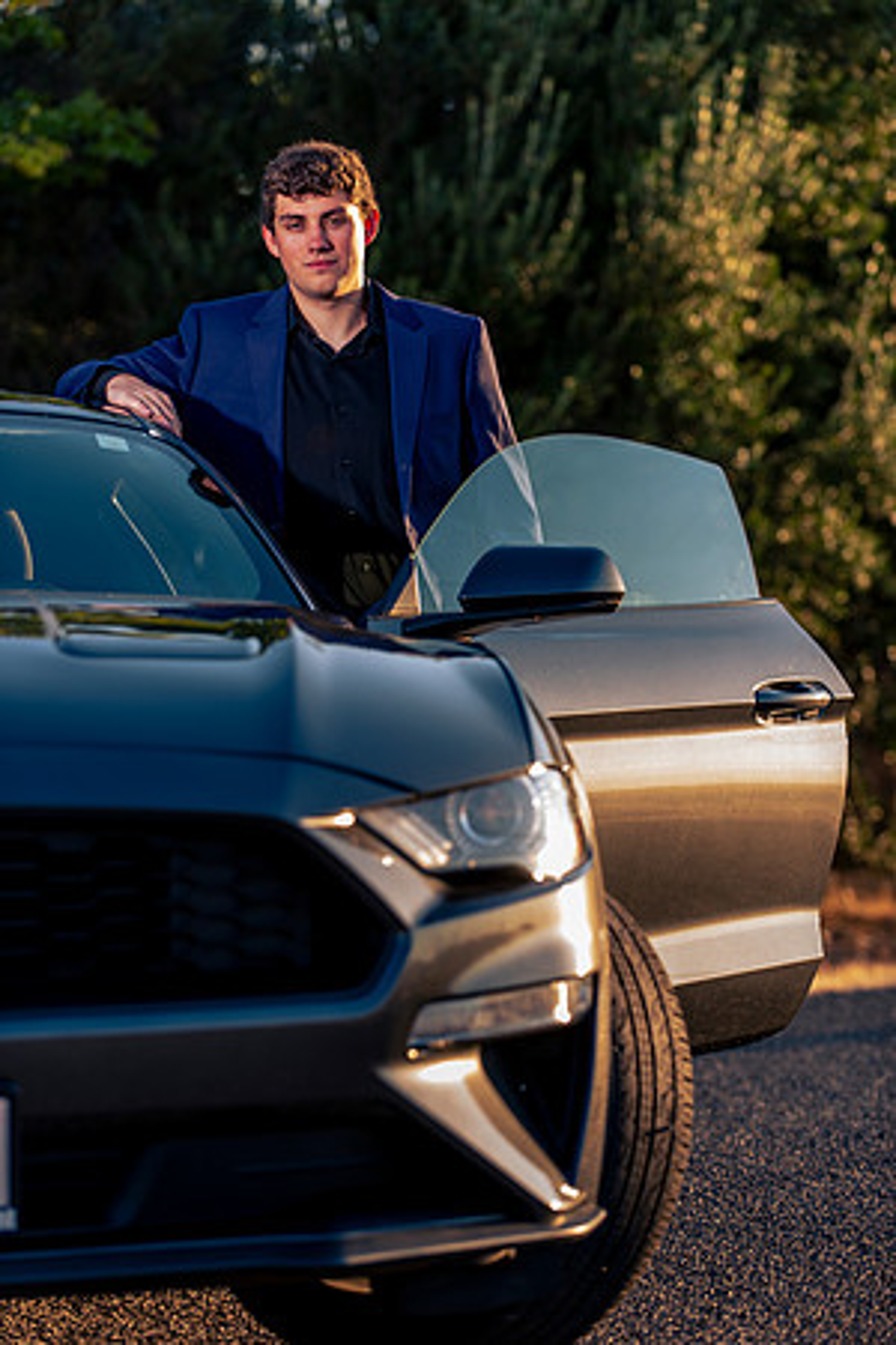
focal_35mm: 120
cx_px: 448
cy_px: 672
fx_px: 4480
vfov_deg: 17.1
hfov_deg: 11.4
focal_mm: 120
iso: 31
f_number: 4
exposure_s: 1/80
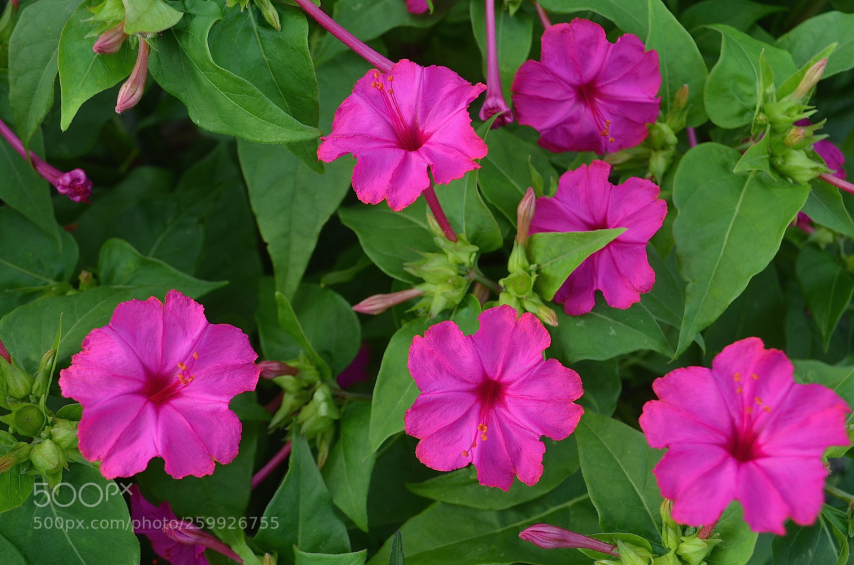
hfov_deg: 45.1
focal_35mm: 44
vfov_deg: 30.7
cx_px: 427
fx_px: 1030
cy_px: 282
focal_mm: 29
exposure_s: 1/200
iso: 200
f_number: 7.1
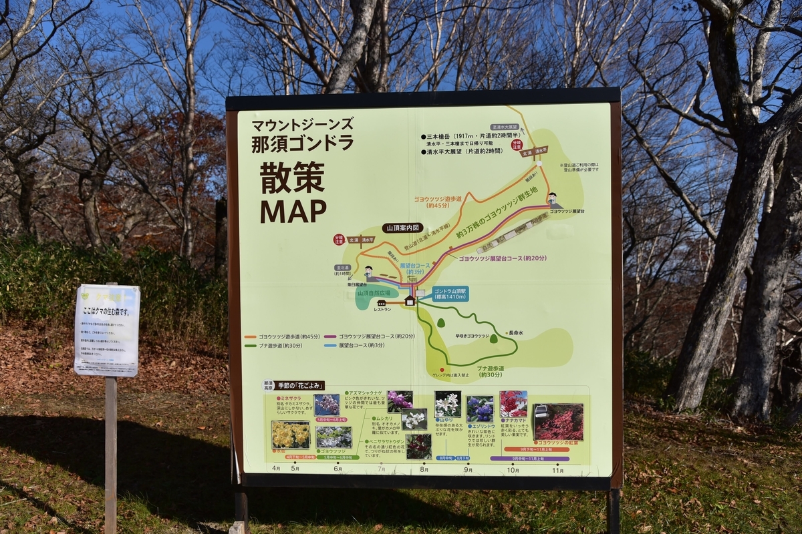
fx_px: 668
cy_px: 267
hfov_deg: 61.9
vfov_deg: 43.6
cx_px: 401
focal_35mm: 30
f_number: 4.8
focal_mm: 30
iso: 200
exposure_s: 1/2000
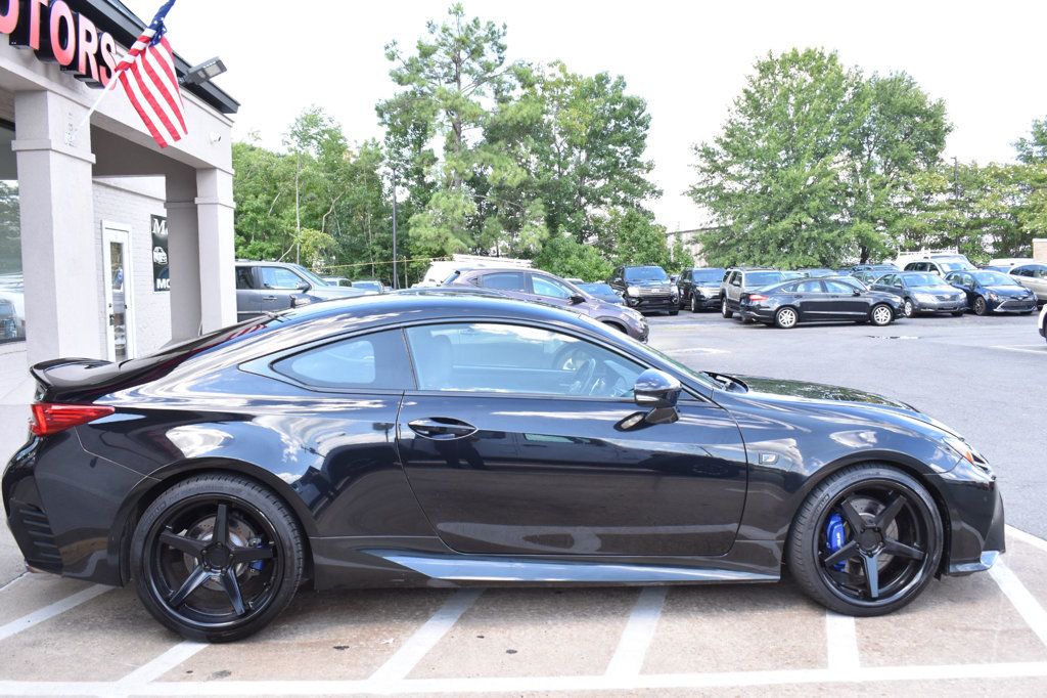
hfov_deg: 57.2
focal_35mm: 33
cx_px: 524
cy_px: 349
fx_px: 959
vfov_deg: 39.9
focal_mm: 22
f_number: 8
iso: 400
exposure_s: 1/125
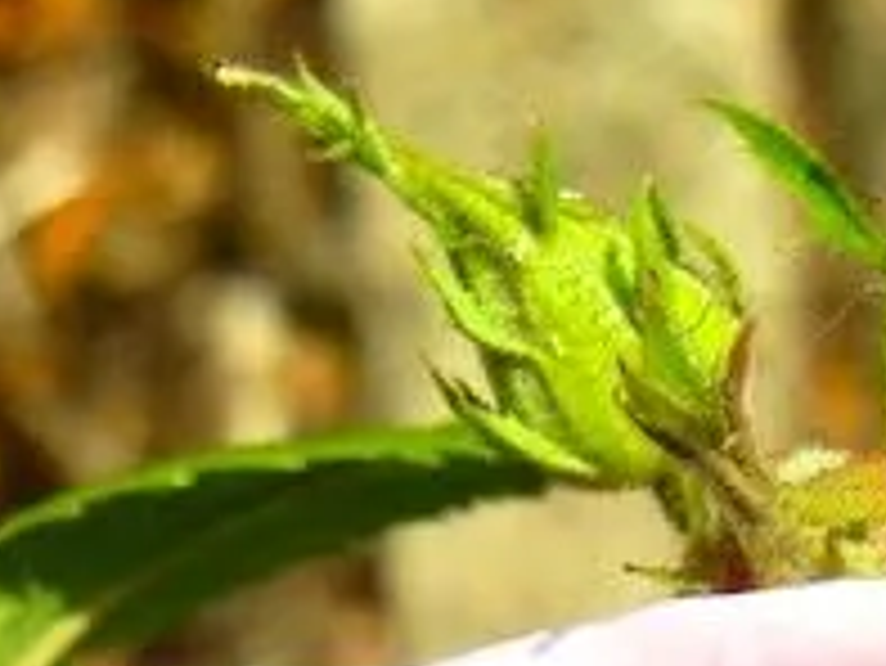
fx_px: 10244
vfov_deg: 3.7
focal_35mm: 400
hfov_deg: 4.9
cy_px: 1494
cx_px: 702
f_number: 8.6
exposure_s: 1/430
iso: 160
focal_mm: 13.9
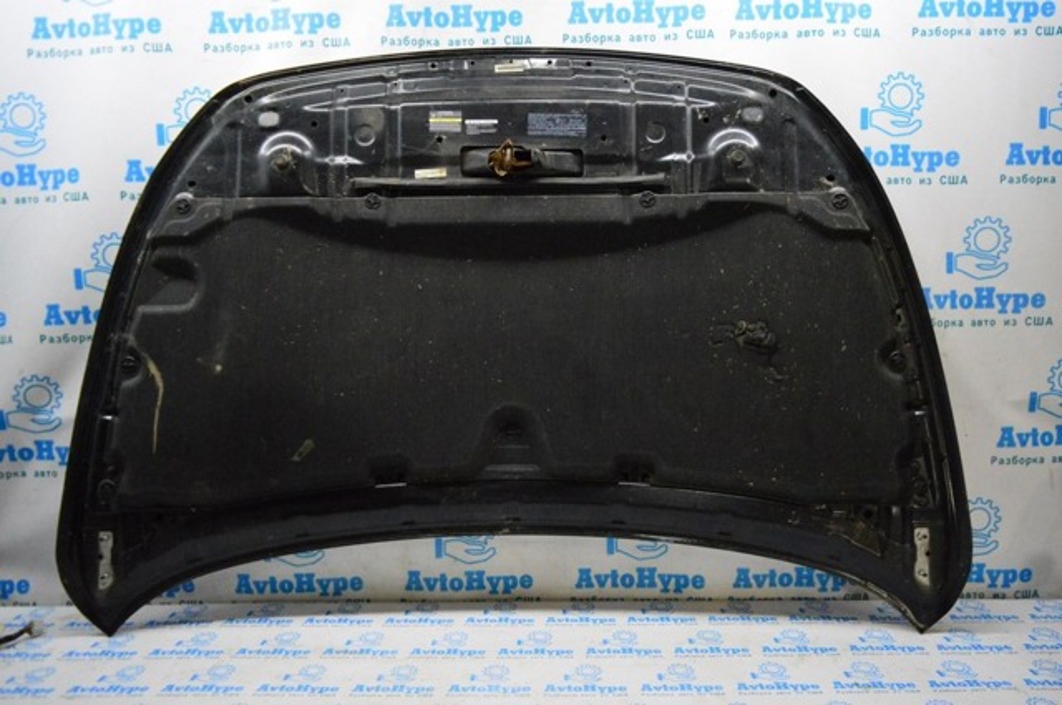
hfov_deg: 67.4
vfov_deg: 47.8
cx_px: 531
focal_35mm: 27
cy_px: 352
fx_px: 795
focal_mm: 18
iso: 6400
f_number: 3.5
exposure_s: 1/800
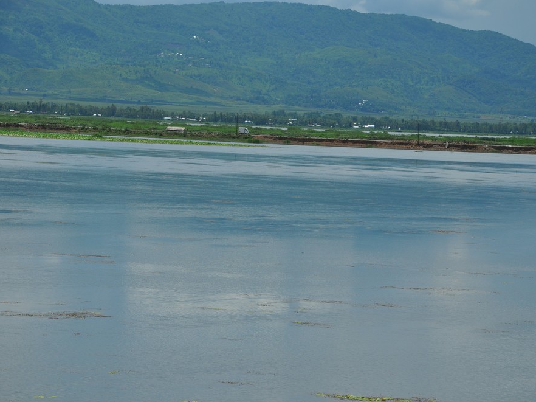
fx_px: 2656
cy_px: 201
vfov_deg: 8.7
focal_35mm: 172
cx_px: 283
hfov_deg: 11.5
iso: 200
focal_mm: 105
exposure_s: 1/1000
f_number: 8
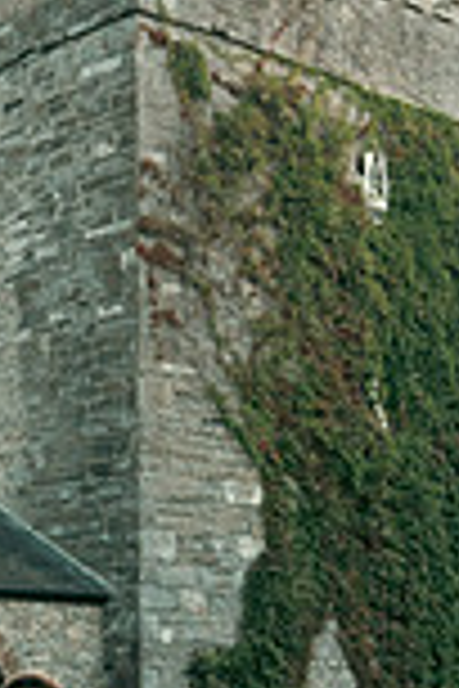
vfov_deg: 20.8
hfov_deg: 13.6
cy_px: 540
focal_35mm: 97
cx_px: -117
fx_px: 1855
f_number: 3.5
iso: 1250
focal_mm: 33
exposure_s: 1/200
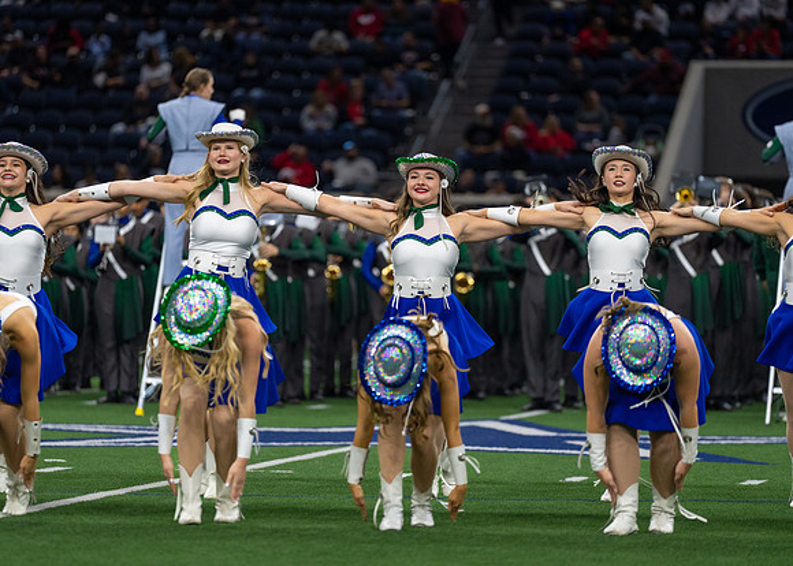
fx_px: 4719
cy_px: 283
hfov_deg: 9.6
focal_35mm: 210
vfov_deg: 6.9
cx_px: 396
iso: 1600
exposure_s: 1/1000
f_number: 2.8
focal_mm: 200
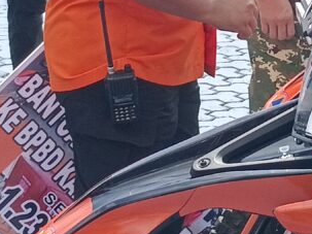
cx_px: 344
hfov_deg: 11.5
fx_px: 1523
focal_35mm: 169
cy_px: -140
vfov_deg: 8.5
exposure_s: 1/477
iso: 100
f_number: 1.79
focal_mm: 4.84
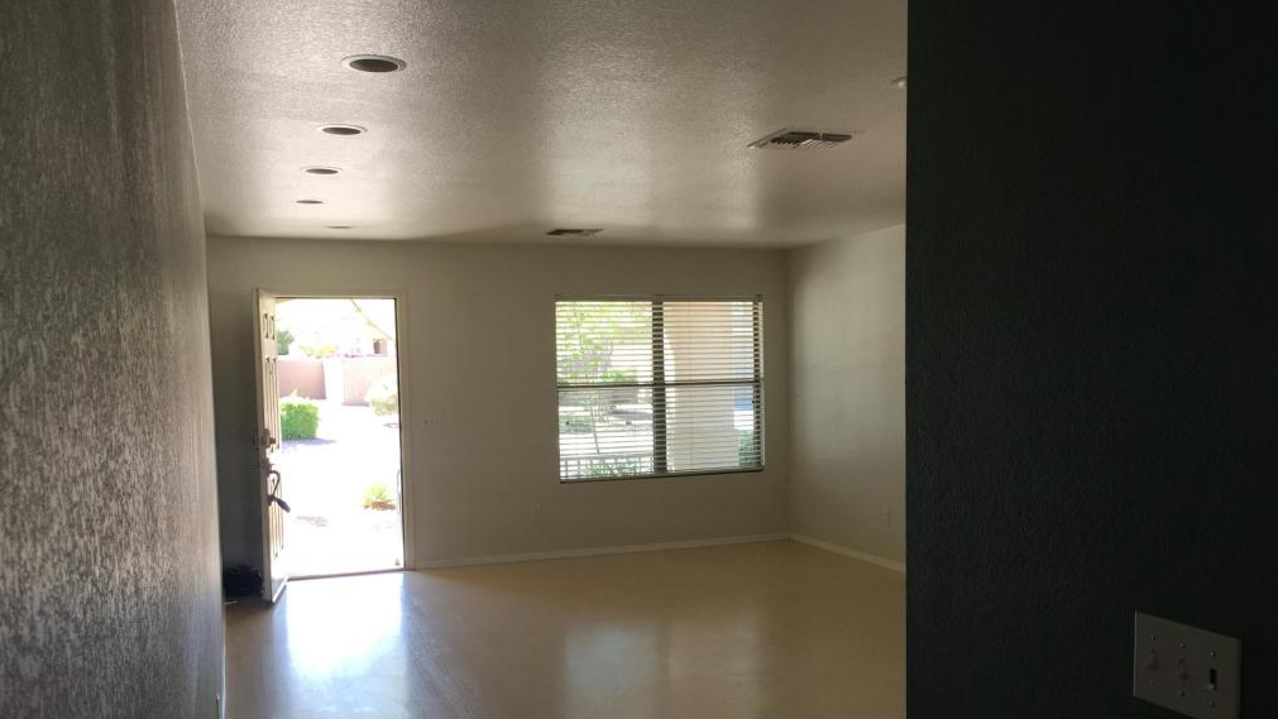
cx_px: 635
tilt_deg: -4.3
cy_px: 454
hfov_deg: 61.0
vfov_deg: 36.5
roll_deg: +1.6
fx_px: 1085
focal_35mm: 32
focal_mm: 4.15
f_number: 2.2
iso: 40
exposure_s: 1/120
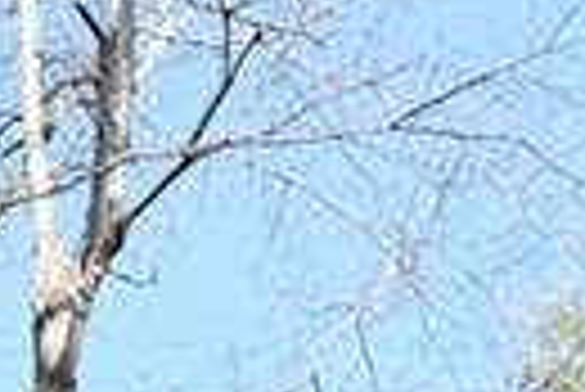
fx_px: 3075
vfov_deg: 7.0
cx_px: 414
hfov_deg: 10.9
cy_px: 834
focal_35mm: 189
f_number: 1.4
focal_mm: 8.8
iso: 125
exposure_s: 1/2000
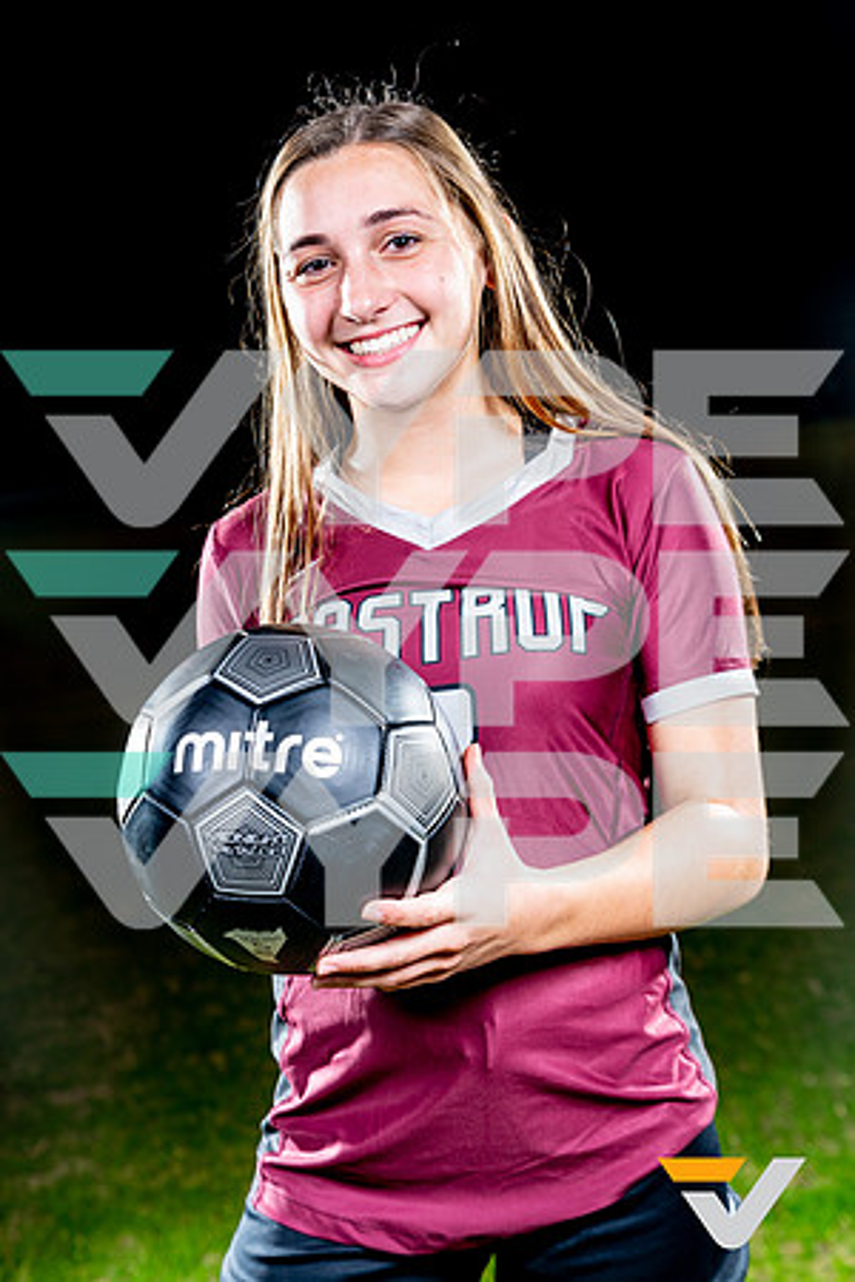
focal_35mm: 59
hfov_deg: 23.0
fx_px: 2102
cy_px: 641
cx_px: 428
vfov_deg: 33.9
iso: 100
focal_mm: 59
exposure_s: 1/125
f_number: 5.6
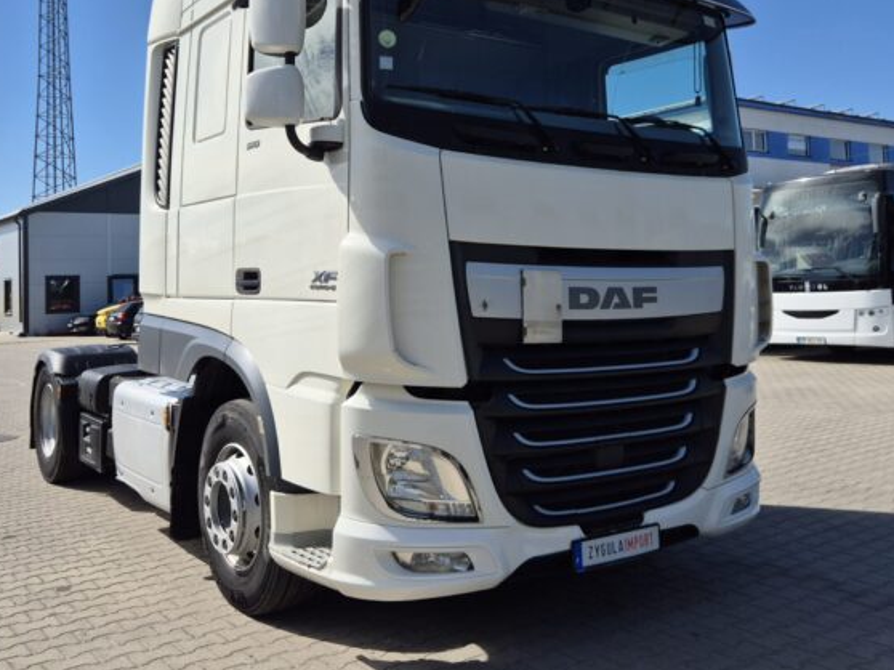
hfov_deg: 55.3
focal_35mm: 33
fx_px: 852
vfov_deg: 42.5
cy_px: 239
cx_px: 413
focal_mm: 5.4
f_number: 1.8
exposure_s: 1/2500
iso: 25
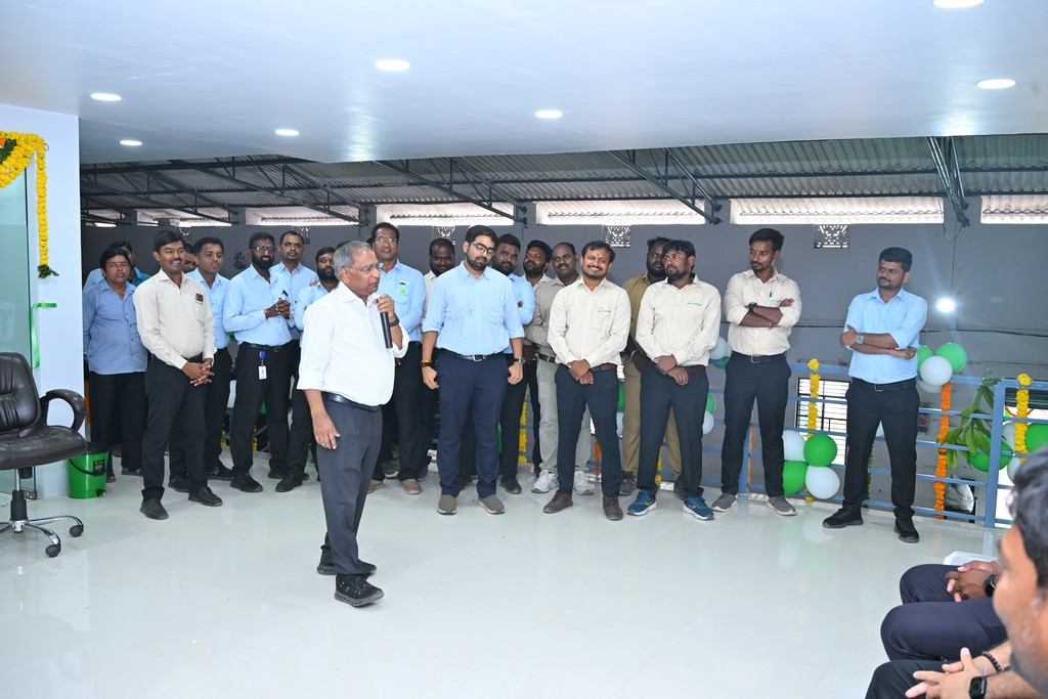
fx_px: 946
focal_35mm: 32
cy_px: 350
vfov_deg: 40.5
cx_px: 524
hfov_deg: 58.0
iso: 1250
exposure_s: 1/125
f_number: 6.3
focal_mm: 32.5
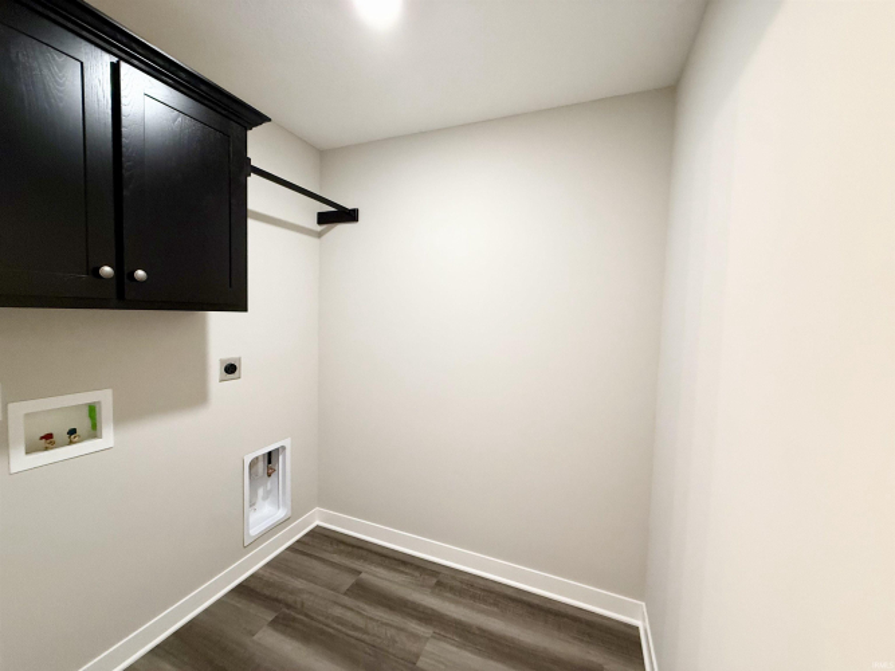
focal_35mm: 14
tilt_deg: -3.1
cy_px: 336
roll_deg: -1.7
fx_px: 362
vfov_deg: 85.7
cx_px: 448
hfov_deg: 102.1
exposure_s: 1/60
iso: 320
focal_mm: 2.22
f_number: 2.2
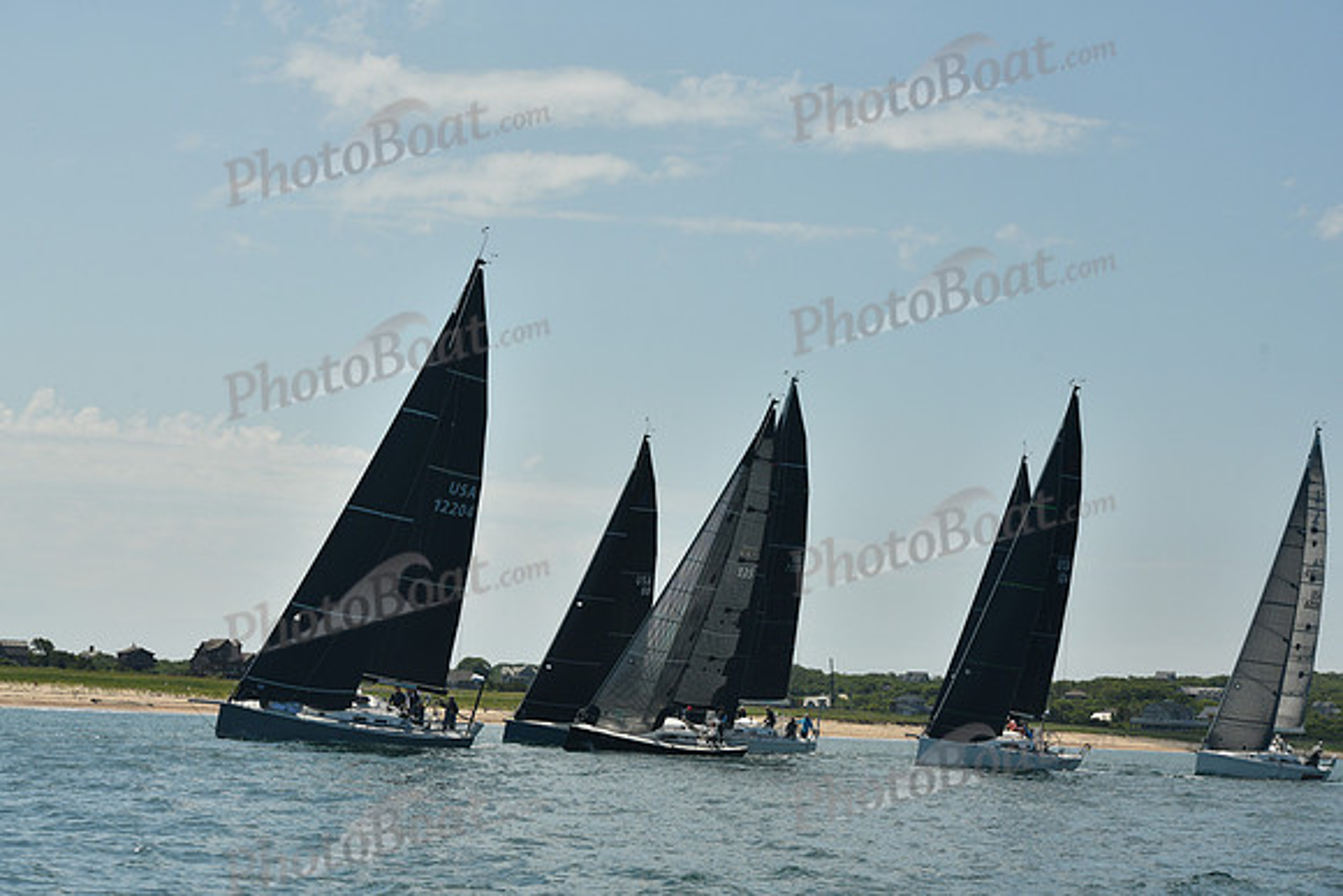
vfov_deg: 14.0
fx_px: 3657
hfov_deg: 20.8
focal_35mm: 98
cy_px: 448
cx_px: 672
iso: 320
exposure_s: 1/640
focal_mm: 98
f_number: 9
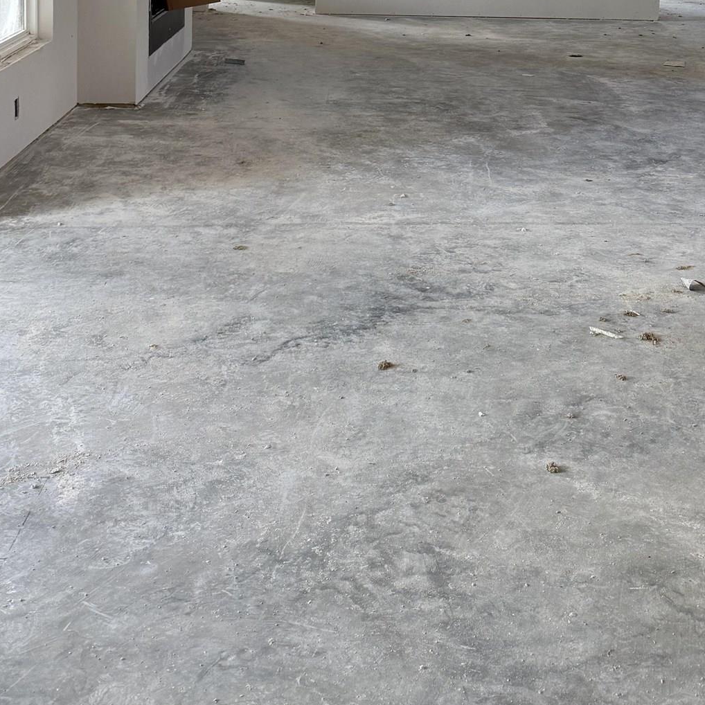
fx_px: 1106
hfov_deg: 35.0
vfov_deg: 32.1
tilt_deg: -4.7
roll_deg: -2.6
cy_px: -28
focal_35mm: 48
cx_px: 472
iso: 200
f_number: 1.78
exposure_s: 1/137
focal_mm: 6.76
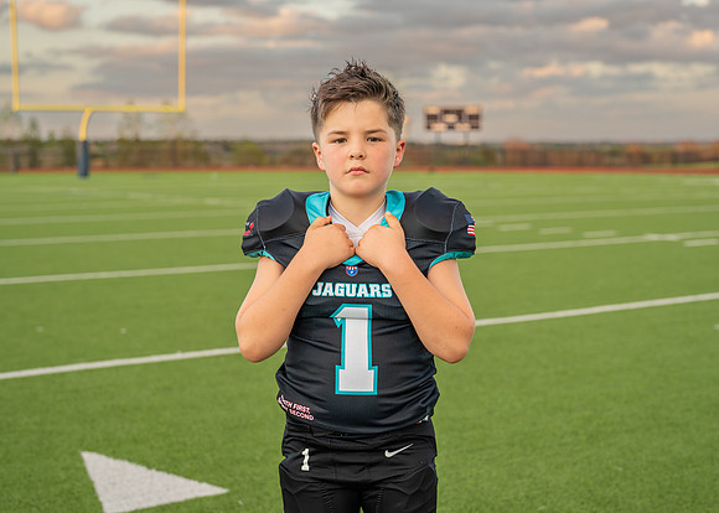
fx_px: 1201
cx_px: 377
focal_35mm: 59
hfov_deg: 33.3
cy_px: 232
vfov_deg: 24.1
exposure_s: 1/400
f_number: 3.2
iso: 250
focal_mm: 50
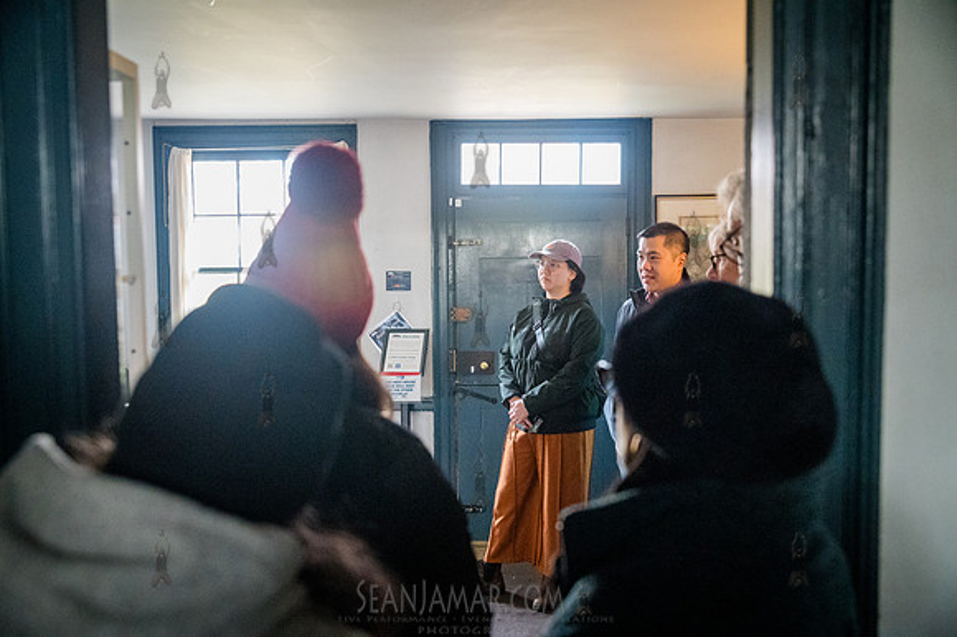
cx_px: 478
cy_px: 318
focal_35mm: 35
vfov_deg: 37.8
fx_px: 930
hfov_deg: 54.5
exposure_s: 1/125
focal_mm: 35
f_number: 3.2
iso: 12800
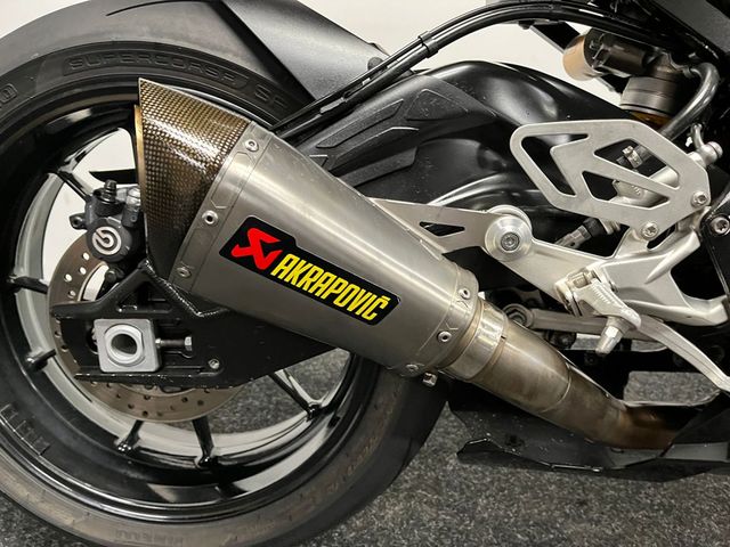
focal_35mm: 26
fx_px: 548
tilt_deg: -16.4
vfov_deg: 53.1
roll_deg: -2.4
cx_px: 365
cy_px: 274
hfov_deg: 67.3
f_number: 1.6
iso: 500
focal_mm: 5.1
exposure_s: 1/50
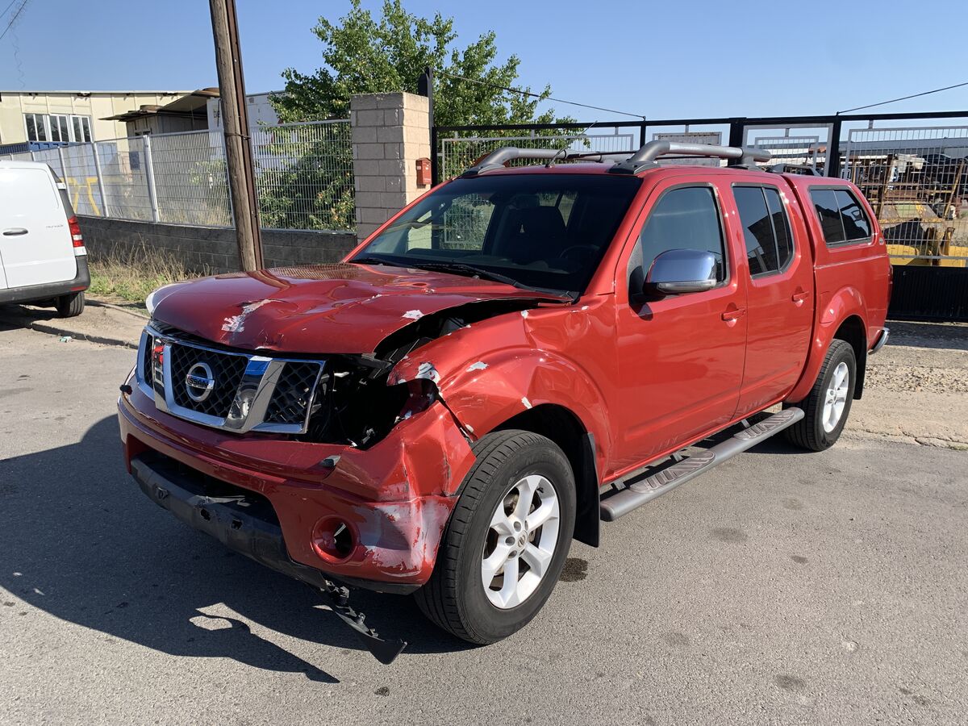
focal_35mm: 26
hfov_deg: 67.3
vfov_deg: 53.1
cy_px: 363
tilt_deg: -13.4
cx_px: 484
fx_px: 727
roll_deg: +0.4
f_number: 1.8
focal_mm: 4.25
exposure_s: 1/1250
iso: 25
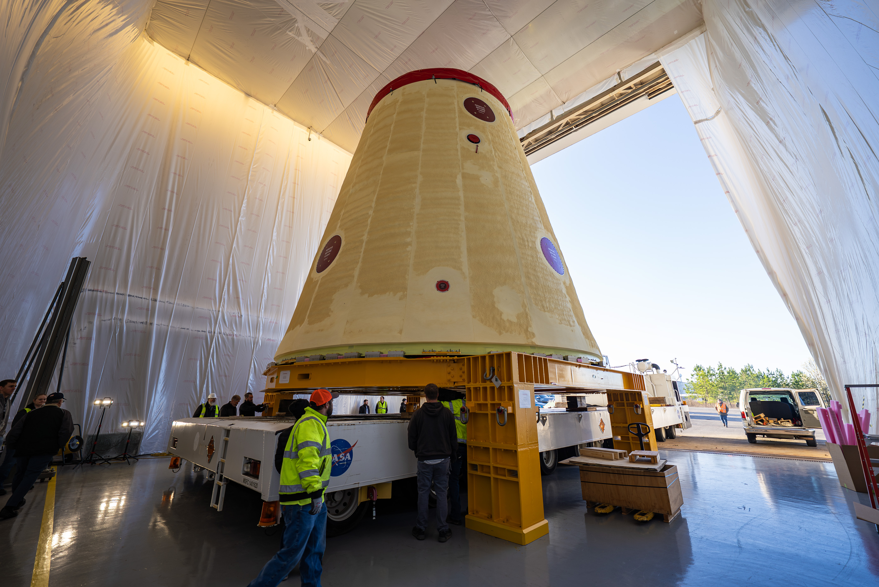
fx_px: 342
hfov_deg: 104.2
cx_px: 440
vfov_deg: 81.3
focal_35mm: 14
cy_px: 294
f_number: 2.8
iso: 100
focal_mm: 14
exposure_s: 1/200
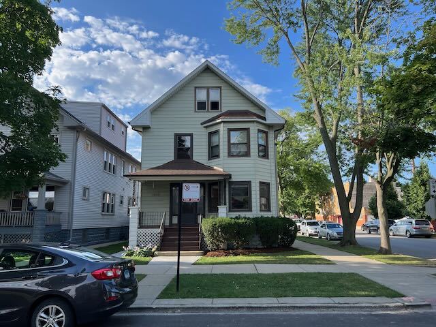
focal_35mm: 26
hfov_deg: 67.3
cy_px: 164
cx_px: 218
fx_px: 327
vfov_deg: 53.1
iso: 50
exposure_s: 1/1395
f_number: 1.5
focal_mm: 5.7
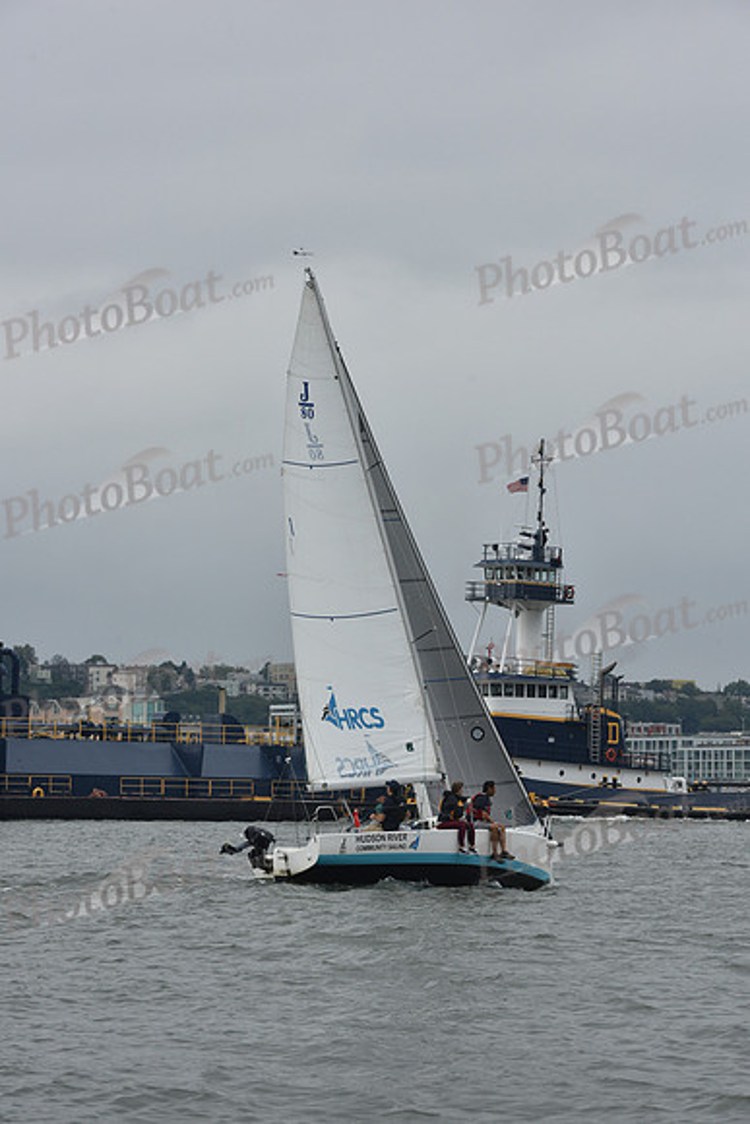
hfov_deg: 13.4
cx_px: 375
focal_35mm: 102
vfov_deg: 20.0
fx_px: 3185
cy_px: 562
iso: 400
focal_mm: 102
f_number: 10
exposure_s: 1/800
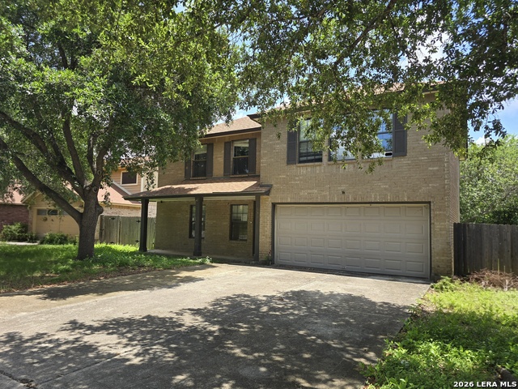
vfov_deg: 58.9
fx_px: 344
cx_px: 259
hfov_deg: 73.9
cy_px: 194
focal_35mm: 23
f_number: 1.7
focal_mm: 6.3
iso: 12
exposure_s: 1/227
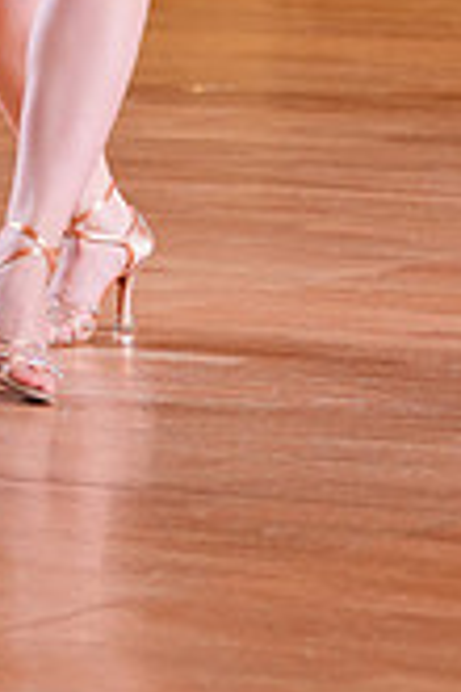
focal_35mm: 437
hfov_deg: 3.1
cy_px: -386
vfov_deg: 4.7
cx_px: -224
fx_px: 8393
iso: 2500
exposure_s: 1/400
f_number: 5
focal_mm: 124
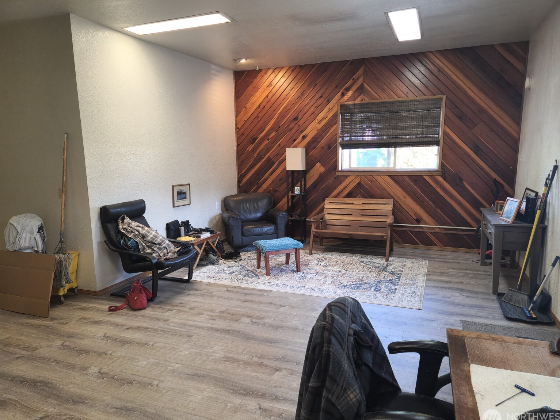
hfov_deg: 71.6
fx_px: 388
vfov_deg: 56.8
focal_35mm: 24
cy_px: 214
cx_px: 285
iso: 200
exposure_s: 1/60
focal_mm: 5.4
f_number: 1.8
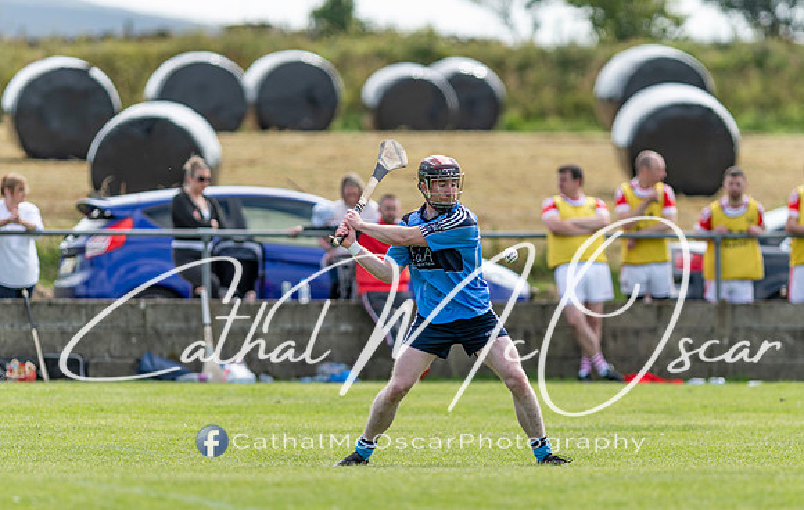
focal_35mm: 492
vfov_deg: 2.7
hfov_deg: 4.2
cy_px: 284
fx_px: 10835
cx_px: 432
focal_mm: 300
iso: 125
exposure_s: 1/1600
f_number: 2.8
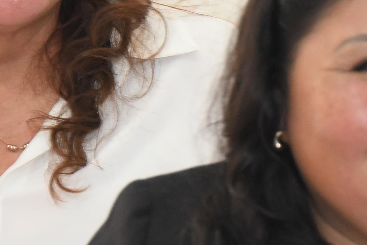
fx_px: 3955
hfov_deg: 5.3
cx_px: -99
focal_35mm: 388
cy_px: 141
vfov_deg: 3.5
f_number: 6.3
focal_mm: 62
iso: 1600
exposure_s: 1/100
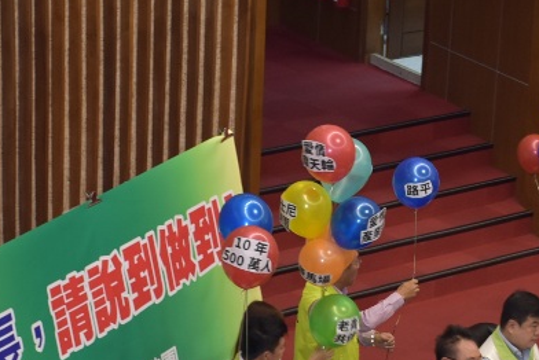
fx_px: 2777
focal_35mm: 185
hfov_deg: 11.1
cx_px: 368
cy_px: 368
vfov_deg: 7.4
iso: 560
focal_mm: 45
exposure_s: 1/60
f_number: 4.5
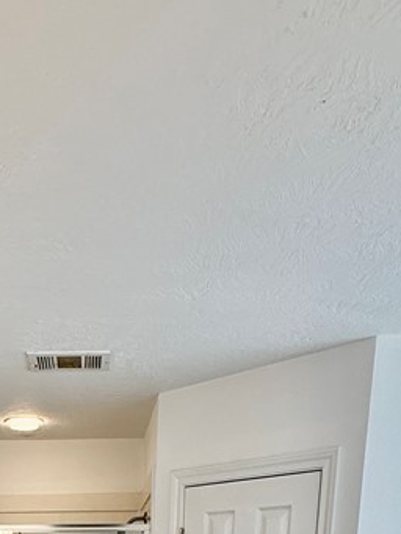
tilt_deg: -10.9
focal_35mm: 42
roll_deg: +0.9
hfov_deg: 33.1
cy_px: 727
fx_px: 648
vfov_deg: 31.7
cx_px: 61
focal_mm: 2.22
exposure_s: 1/120
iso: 125
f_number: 2.2
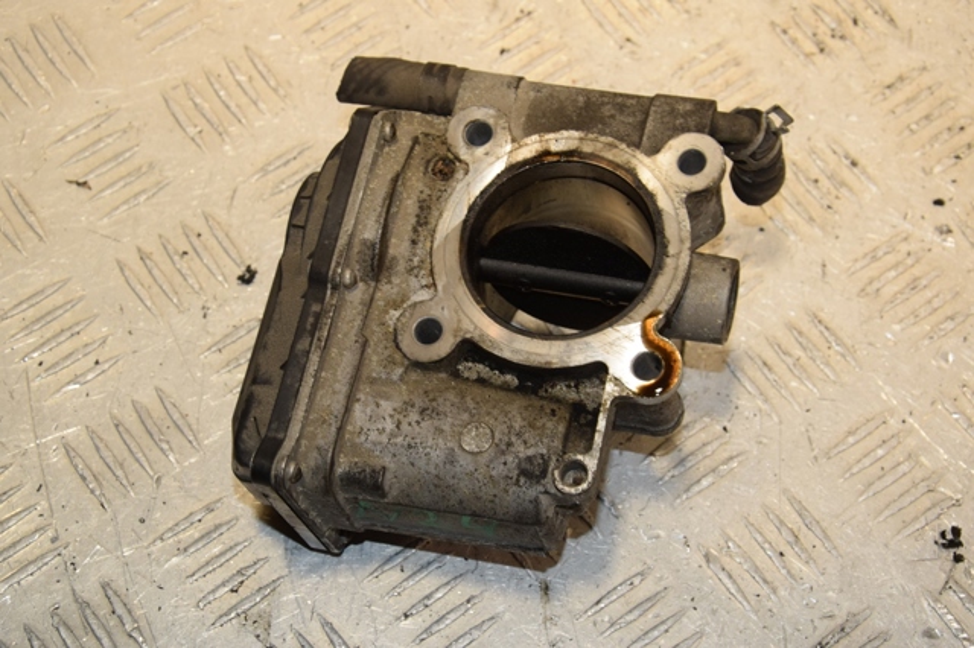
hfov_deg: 27.0
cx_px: 487
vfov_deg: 18.2
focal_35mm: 75
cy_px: 324
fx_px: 2028
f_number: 9
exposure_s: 1/200
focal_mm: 50
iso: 800
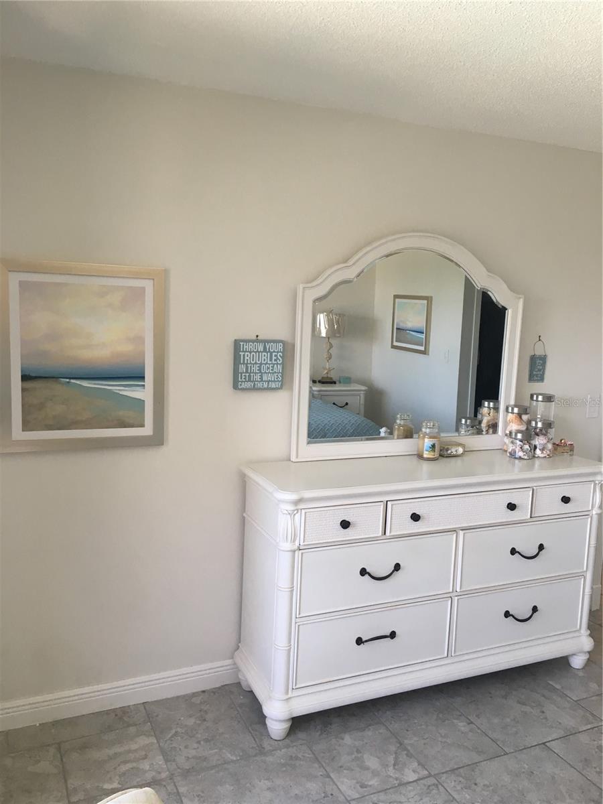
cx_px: 302
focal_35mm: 29
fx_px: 674
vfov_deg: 61.7
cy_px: 402
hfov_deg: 48.2
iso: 25
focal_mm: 4.15
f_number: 2.2
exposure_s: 1/40
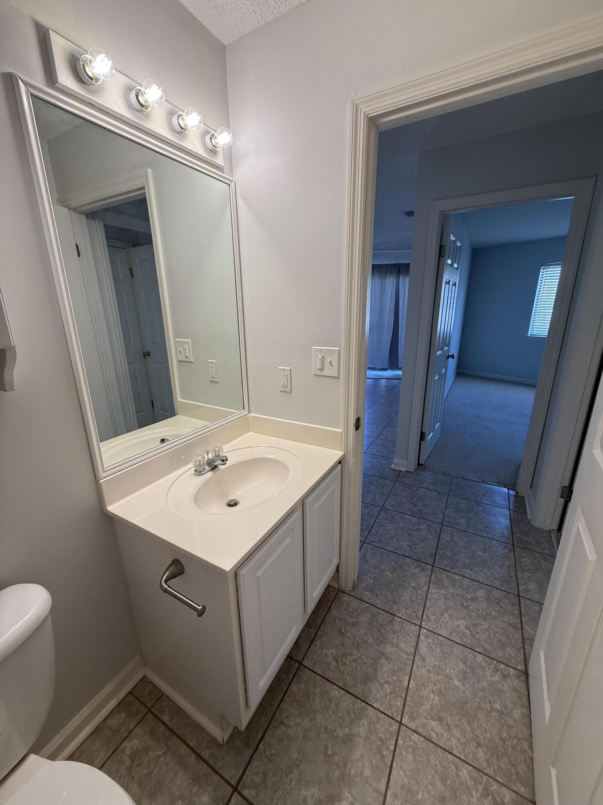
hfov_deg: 85.7
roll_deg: +0.5
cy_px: 402
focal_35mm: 14
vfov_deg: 102.1
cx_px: 302
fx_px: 325
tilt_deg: -16.4
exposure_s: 1/120
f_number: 2.2
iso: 80
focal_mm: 2.22
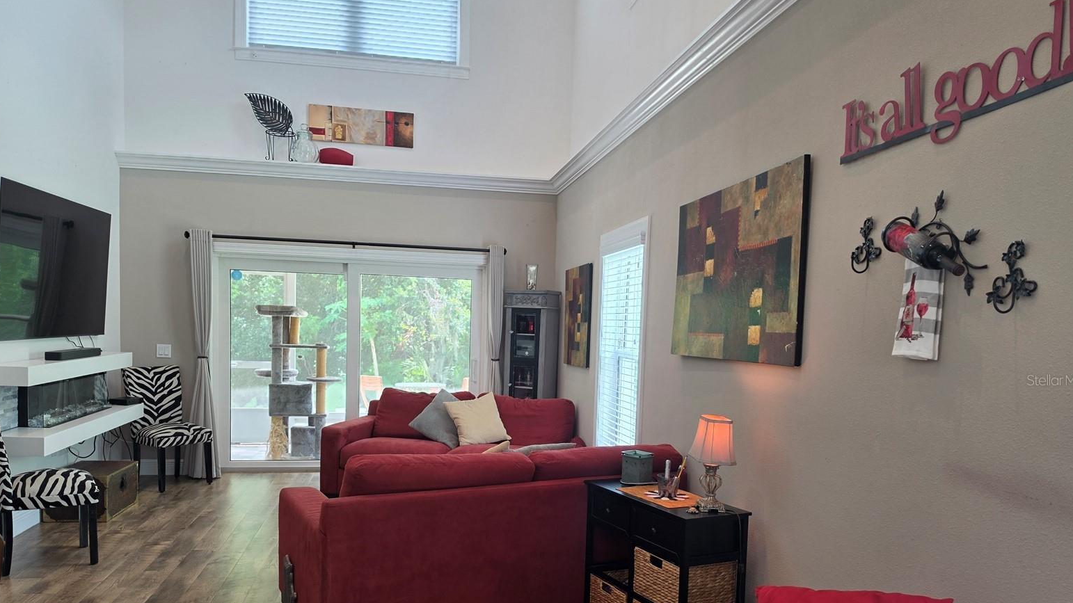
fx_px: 740
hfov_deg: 71.9
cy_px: 380
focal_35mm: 26
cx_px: 536
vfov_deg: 44.0
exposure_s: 1/120
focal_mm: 6.5
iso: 64
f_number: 1.4
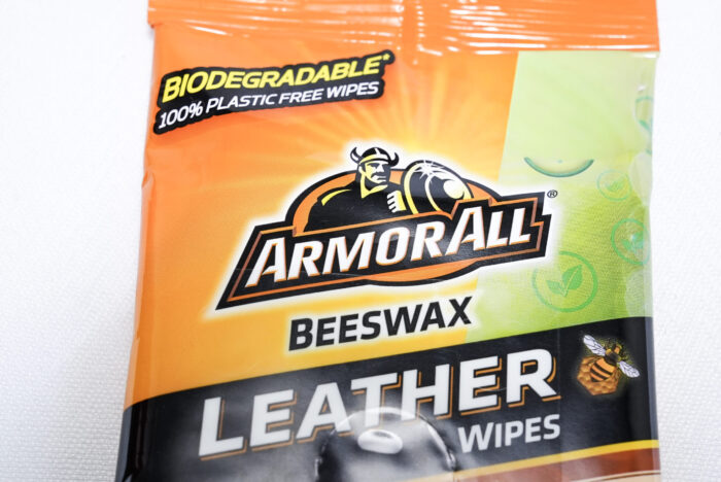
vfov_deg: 19.5
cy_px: 241
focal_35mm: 70
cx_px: 360
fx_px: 1403
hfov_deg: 28.8
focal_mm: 70
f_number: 8
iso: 3200
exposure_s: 1/250
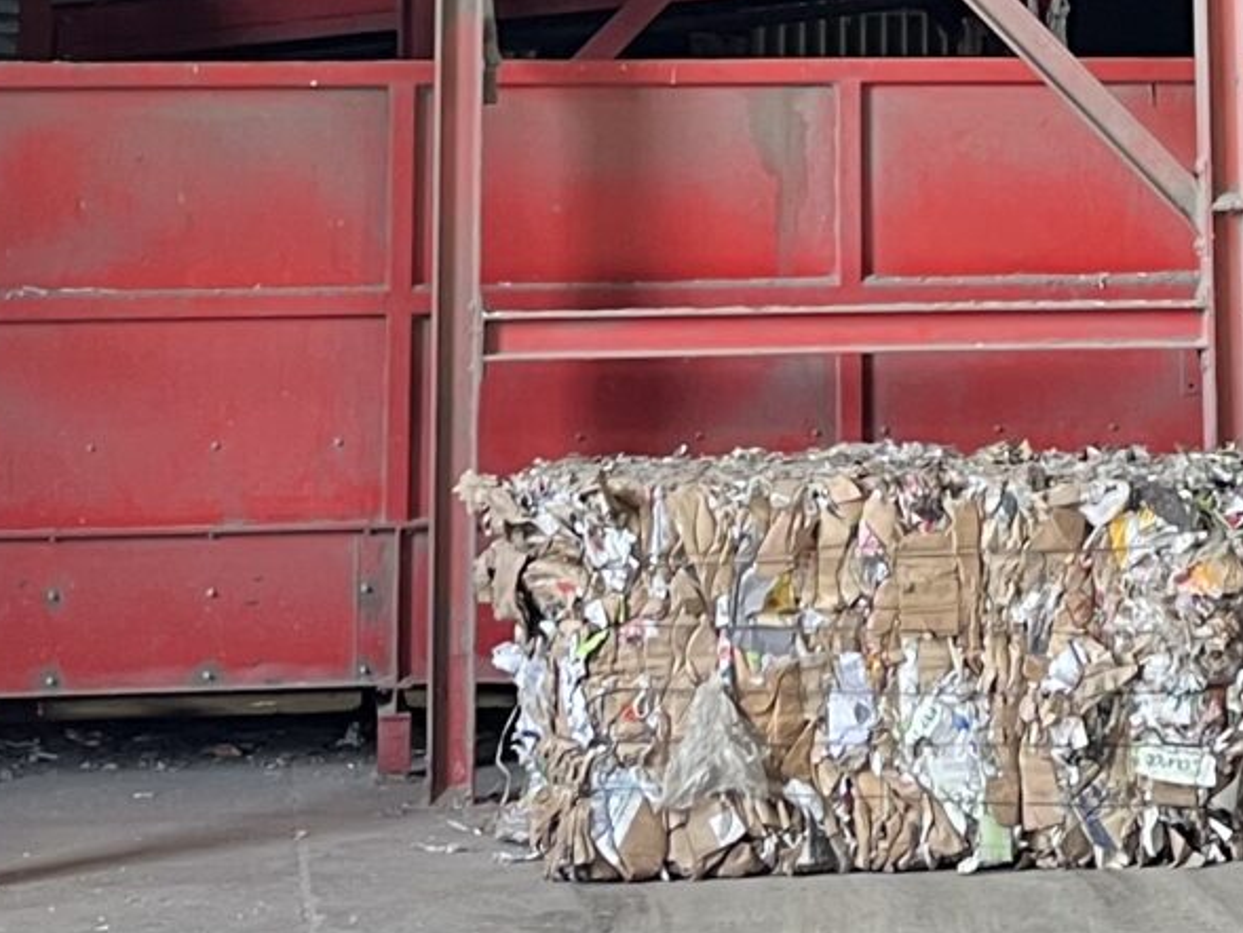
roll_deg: -0.5
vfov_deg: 12.5
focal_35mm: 113
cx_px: 986
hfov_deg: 17.3
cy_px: -426
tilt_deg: +9.3
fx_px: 4058
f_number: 1.6
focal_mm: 5.1
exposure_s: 1/77
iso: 125
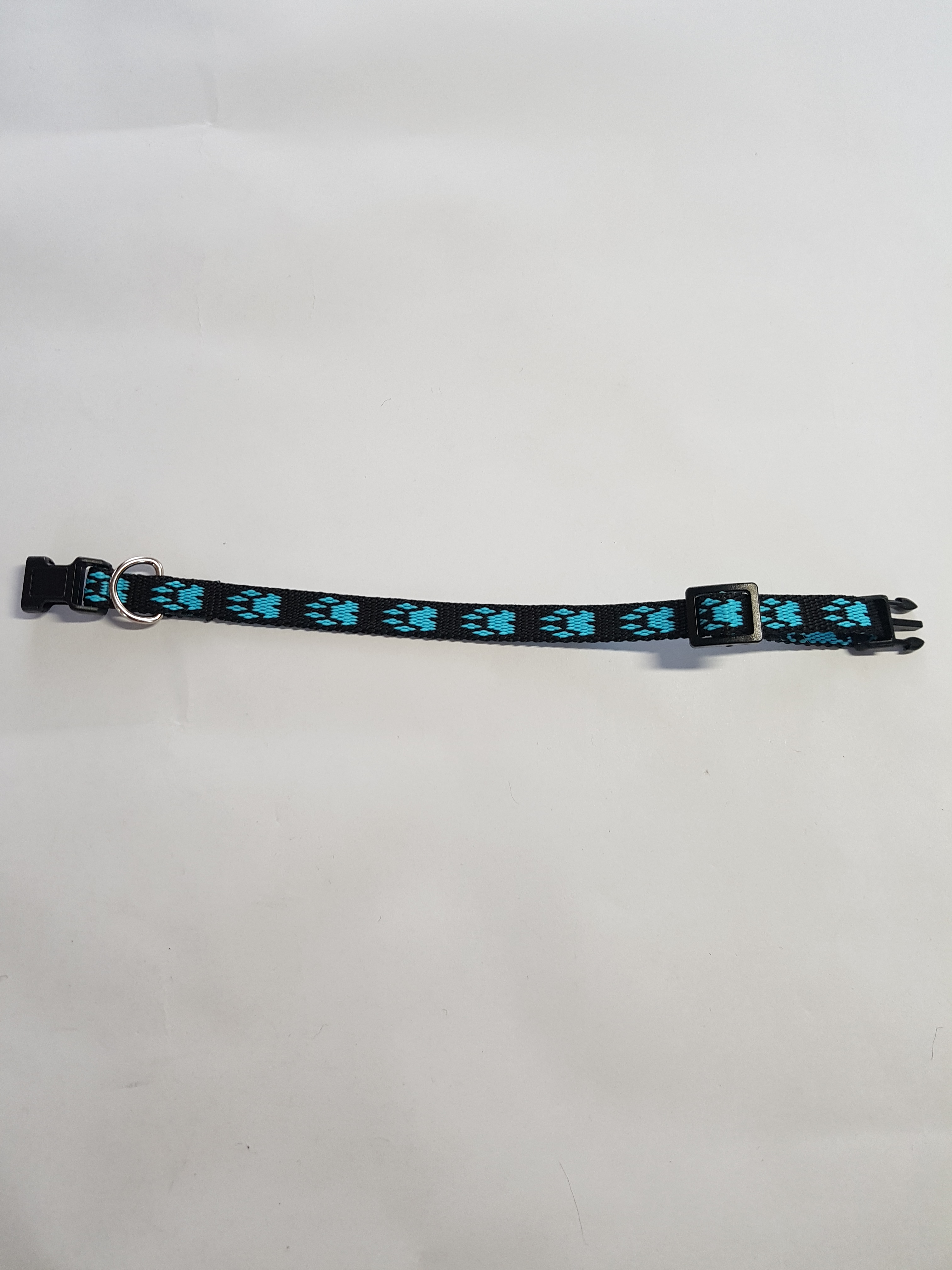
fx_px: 953
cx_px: 476
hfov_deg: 53.1
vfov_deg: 67.3
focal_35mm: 26
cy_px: 635
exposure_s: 1/100
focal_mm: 4.2
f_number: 1.7
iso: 64
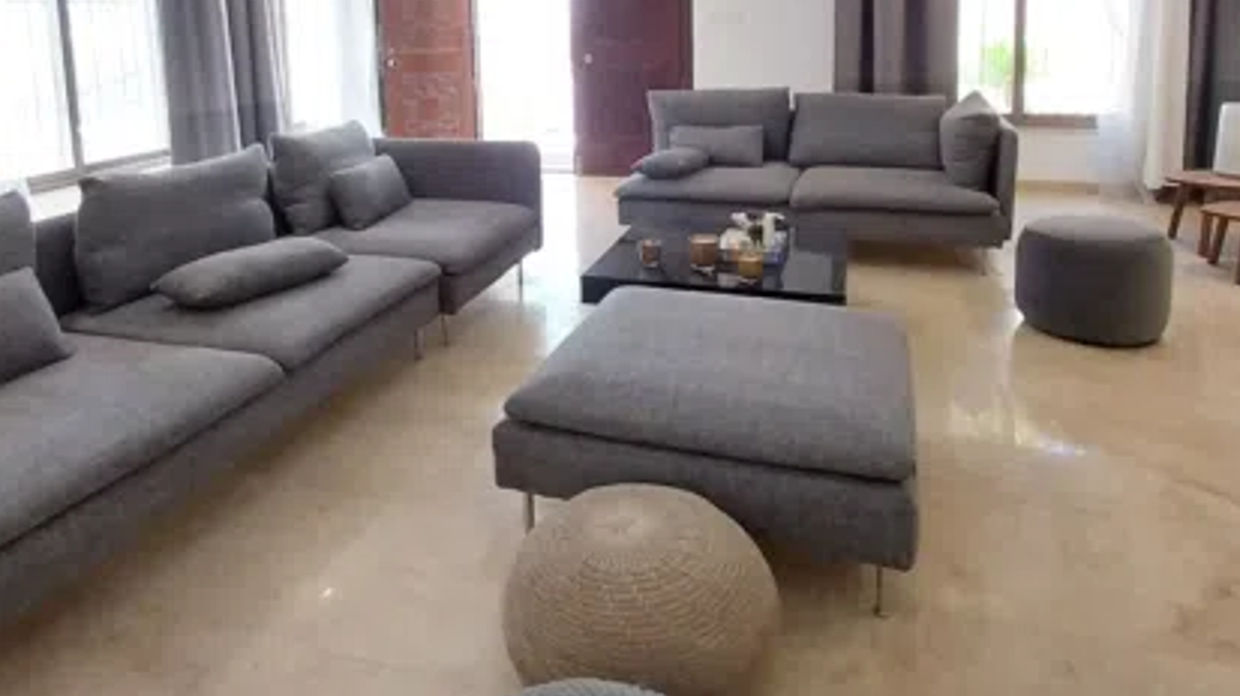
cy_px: 116
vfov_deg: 44.7
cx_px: 588
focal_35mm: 24
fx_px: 789
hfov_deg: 76.3
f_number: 2.2
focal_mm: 1.3
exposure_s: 1/50
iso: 200
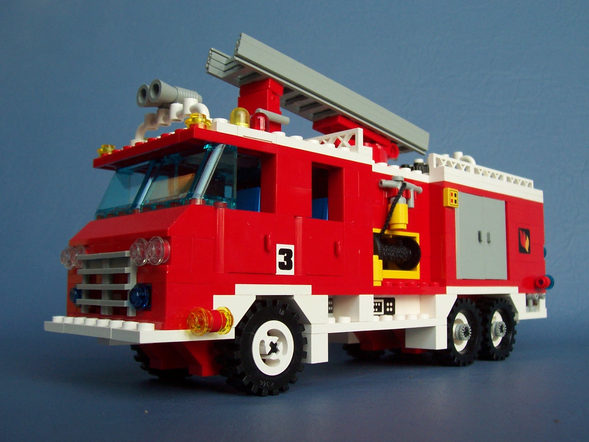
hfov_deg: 49.0
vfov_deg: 37.7
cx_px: 299
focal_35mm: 38
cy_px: 224
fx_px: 647
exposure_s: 1/45
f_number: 2.8
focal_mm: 5.6
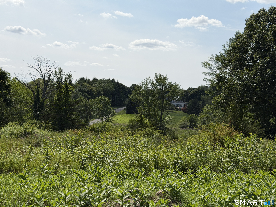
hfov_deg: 39.7
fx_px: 383
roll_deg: -2.0
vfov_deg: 30.3
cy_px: 104
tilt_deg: +0.8
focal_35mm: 48
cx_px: 138
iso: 64
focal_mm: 6.76
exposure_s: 1/11364
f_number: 1.78
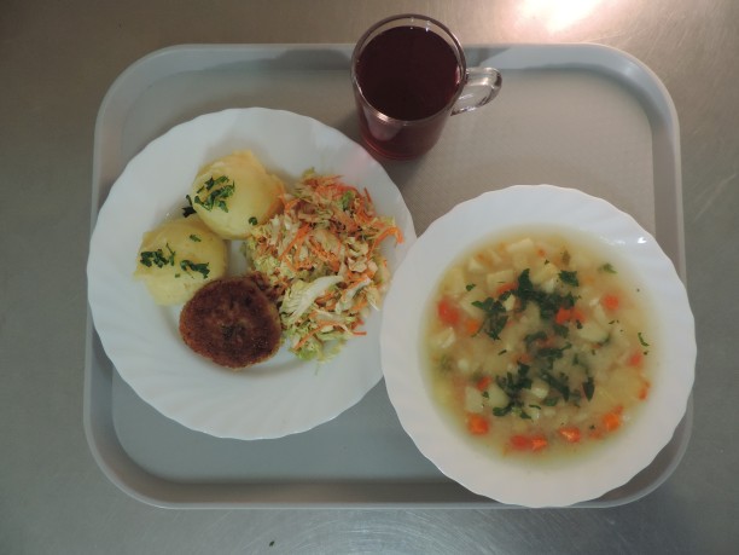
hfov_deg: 71.6
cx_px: 370
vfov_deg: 56.8
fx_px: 512
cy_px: 278
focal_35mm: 24
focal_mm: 4.3
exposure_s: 1/30
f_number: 3
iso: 320
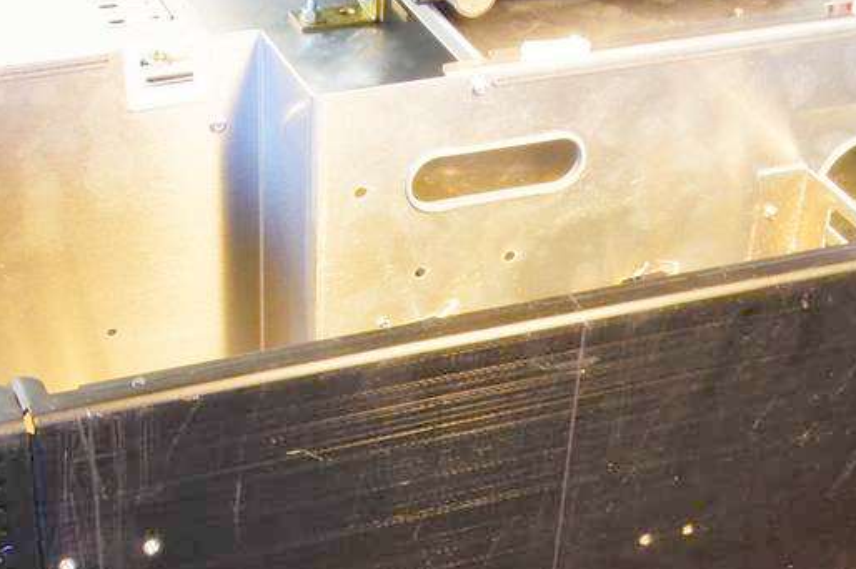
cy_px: 580
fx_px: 1996
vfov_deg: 15.9
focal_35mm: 84
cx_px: 486
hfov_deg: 24.2
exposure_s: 1/1.25
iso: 800
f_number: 22
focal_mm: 24
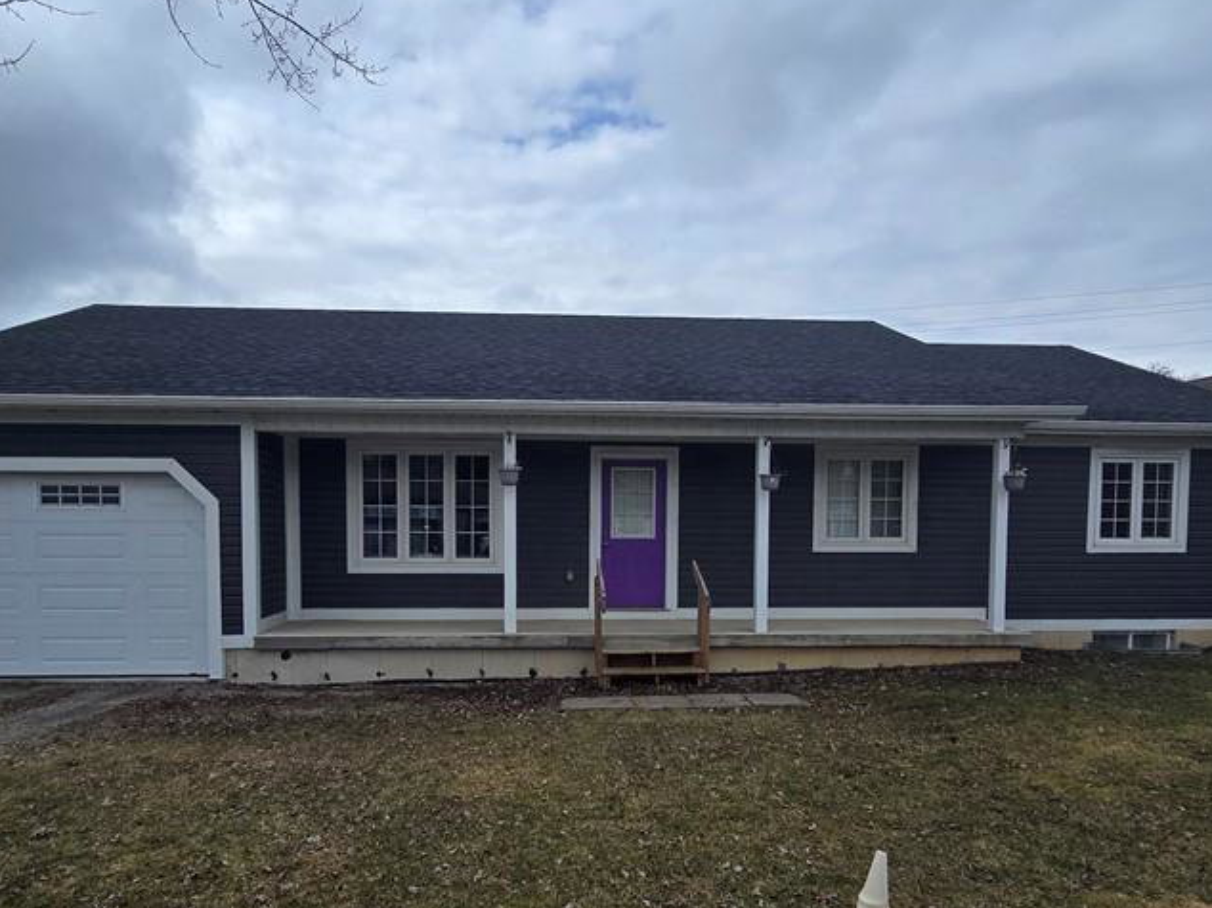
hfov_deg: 79.0
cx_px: 593
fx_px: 735
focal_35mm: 21
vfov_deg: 62.7
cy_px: 558
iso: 50
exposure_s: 1/3001
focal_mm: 2.2
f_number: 2.2
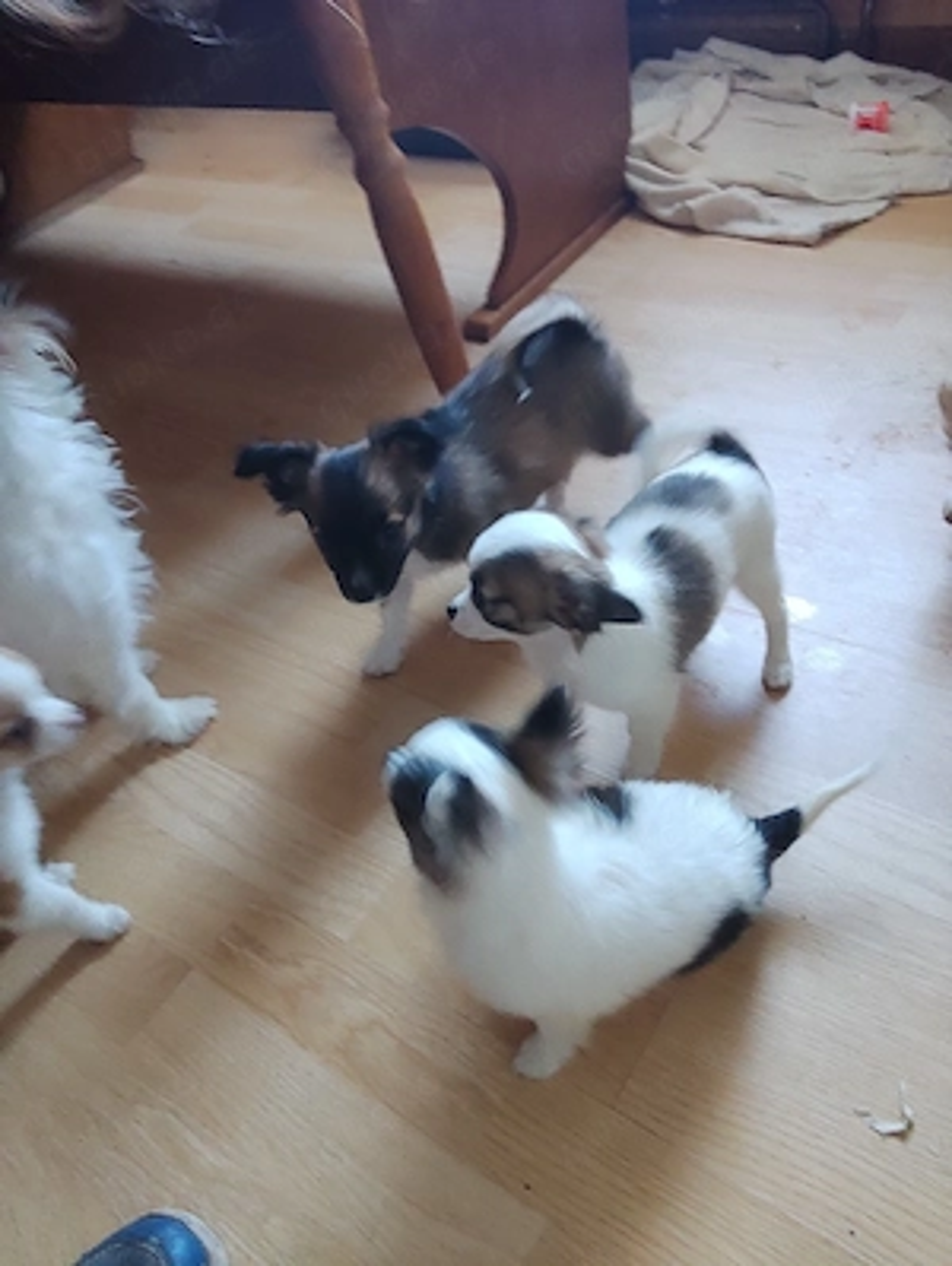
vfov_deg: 81.7
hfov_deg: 66.1
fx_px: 732
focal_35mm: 20
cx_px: 476
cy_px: 633
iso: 240
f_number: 2.45
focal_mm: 3.49
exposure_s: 1/25
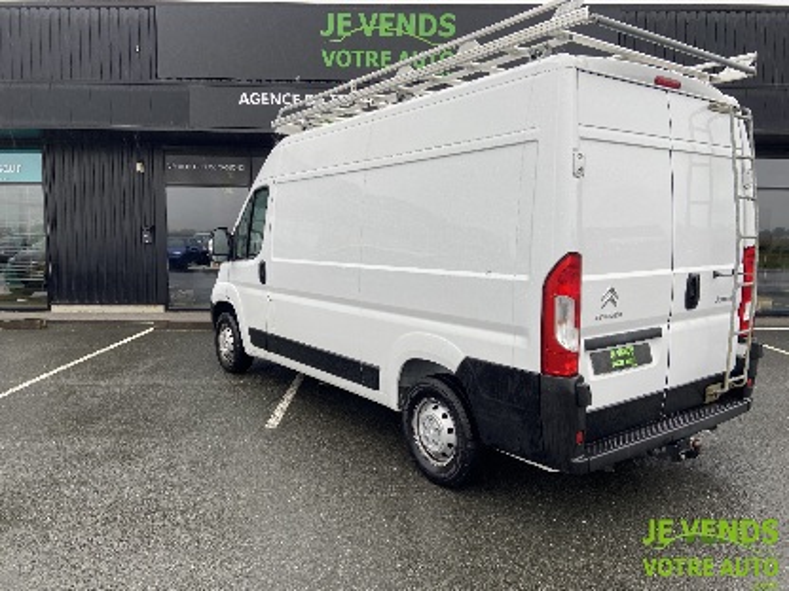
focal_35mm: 26
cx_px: 394
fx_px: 593
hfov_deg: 67.3
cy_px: 296
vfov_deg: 53.1
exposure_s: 1/169
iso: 32
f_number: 1.8
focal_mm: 4.25
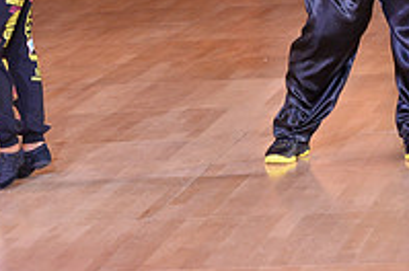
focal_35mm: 297
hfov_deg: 6.9
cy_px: -85
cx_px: 88
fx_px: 3369
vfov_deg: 4.6
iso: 1600
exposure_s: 1/250
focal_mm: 102
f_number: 5
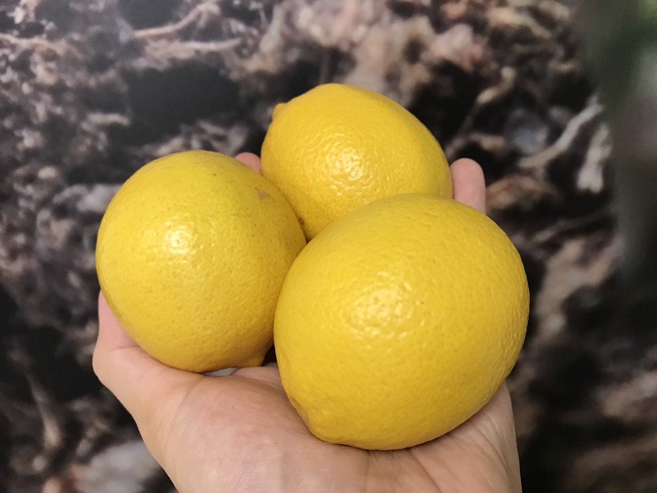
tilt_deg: -18.2
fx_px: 531
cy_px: 246
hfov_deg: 63.4
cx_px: 328
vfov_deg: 49.7
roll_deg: +1.3
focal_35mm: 28
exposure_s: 1/30
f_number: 1.8
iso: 40
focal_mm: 3.99
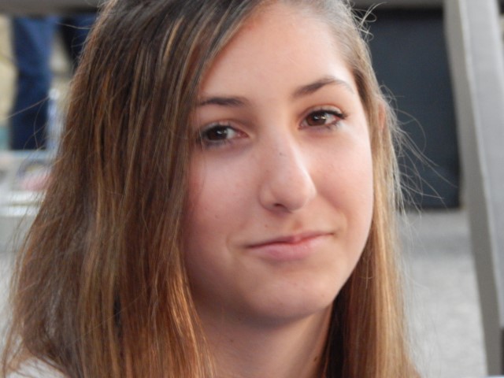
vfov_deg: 7.2
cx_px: 252
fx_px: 3014
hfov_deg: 9.6
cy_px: 189
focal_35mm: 207
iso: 800
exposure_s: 1/6
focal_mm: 37.1
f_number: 5.4
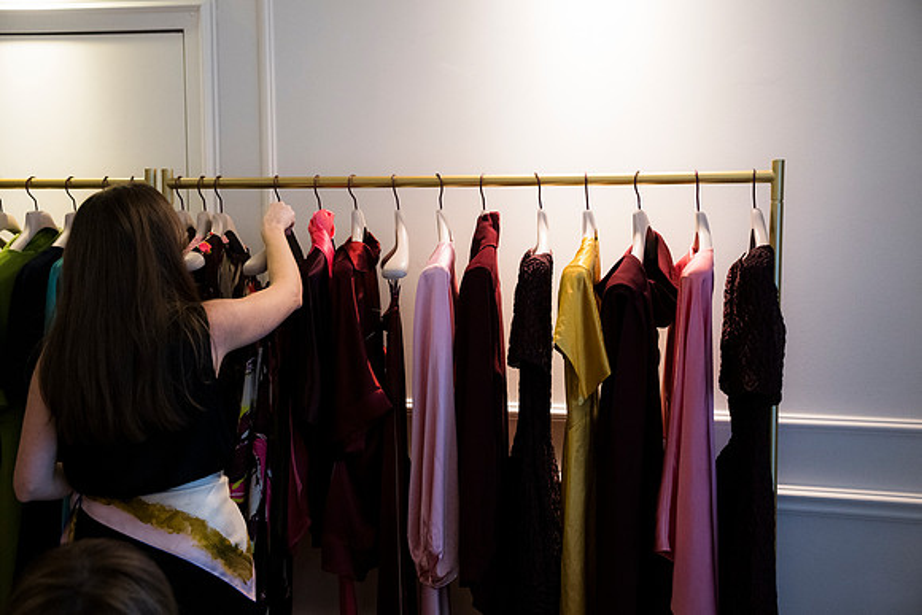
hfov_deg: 43.6
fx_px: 1153
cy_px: 308
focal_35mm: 45
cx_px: 461
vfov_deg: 29.9
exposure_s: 1/160
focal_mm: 45
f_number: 3.2
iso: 2800
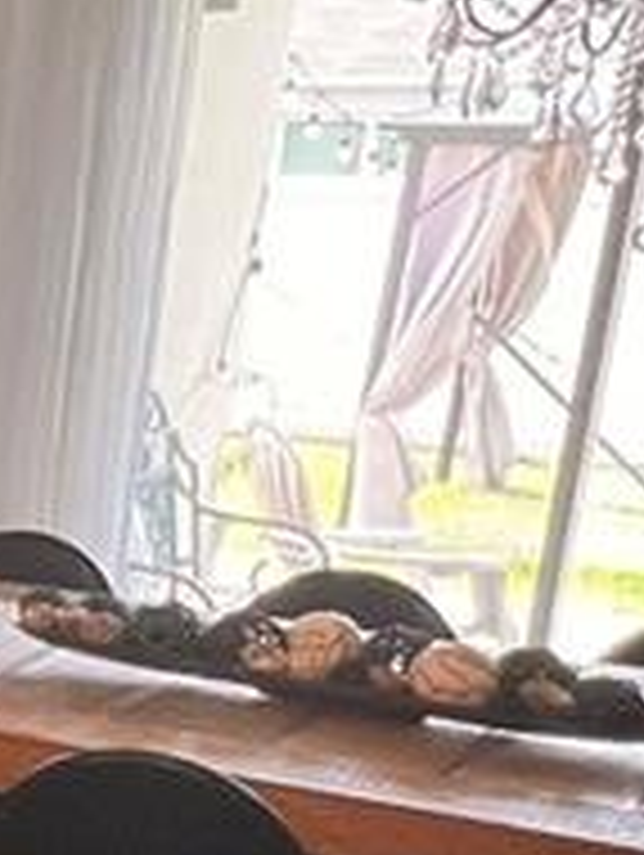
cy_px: 752
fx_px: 2030
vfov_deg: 23.3
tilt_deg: -15.2
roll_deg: -0.8
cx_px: -964
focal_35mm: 82
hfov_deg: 13.0
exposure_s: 1/120
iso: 250
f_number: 1.8
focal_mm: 1.57
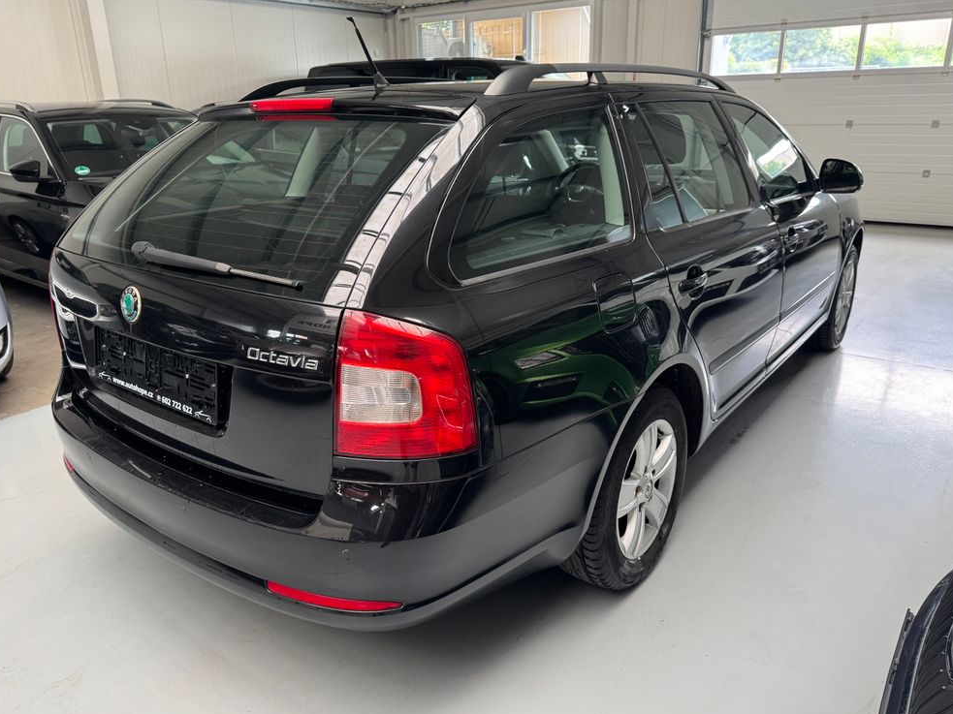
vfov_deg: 54.9
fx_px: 688
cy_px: 356
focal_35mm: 25
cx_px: 470
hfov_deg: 69.4
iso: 200
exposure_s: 1/121
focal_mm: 6.76
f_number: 1.78
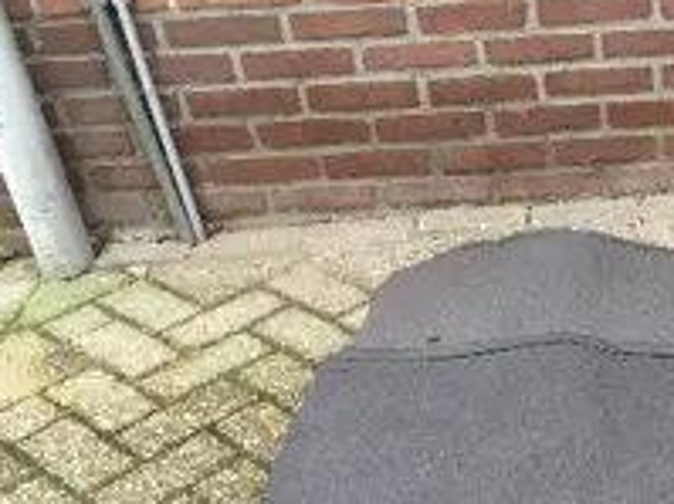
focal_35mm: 70
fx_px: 1362
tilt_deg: -42.5
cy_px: 545
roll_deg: +3.7
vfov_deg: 20.1
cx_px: 681
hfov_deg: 26.3
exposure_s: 1/33
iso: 40
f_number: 2.2
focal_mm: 4.15
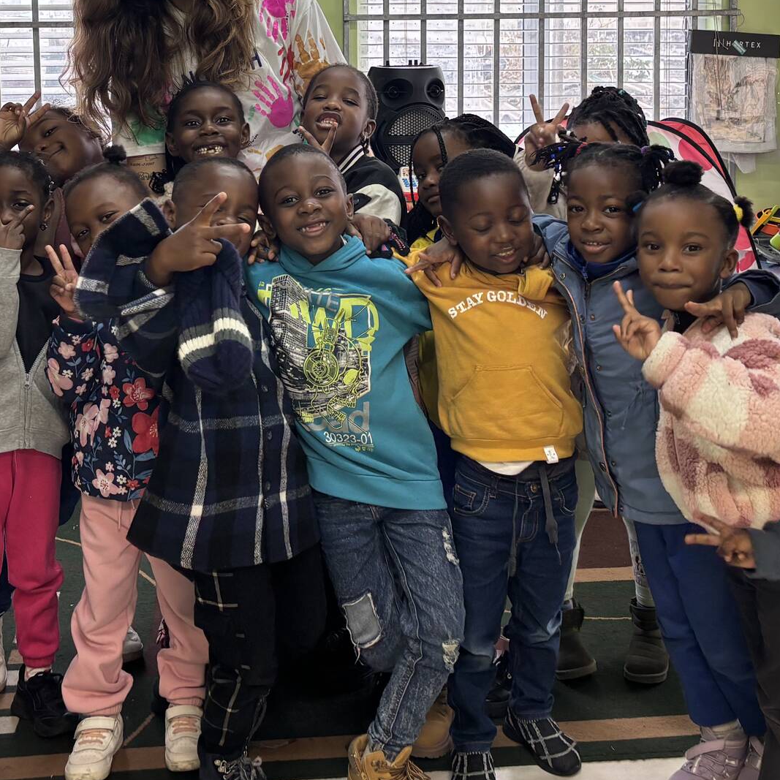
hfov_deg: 30.6
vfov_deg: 29.5
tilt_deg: -4.3
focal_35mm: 56
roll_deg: +0.4
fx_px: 1428
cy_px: 97
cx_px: 375
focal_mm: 5.96
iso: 64
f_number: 1.6
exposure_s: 1/50
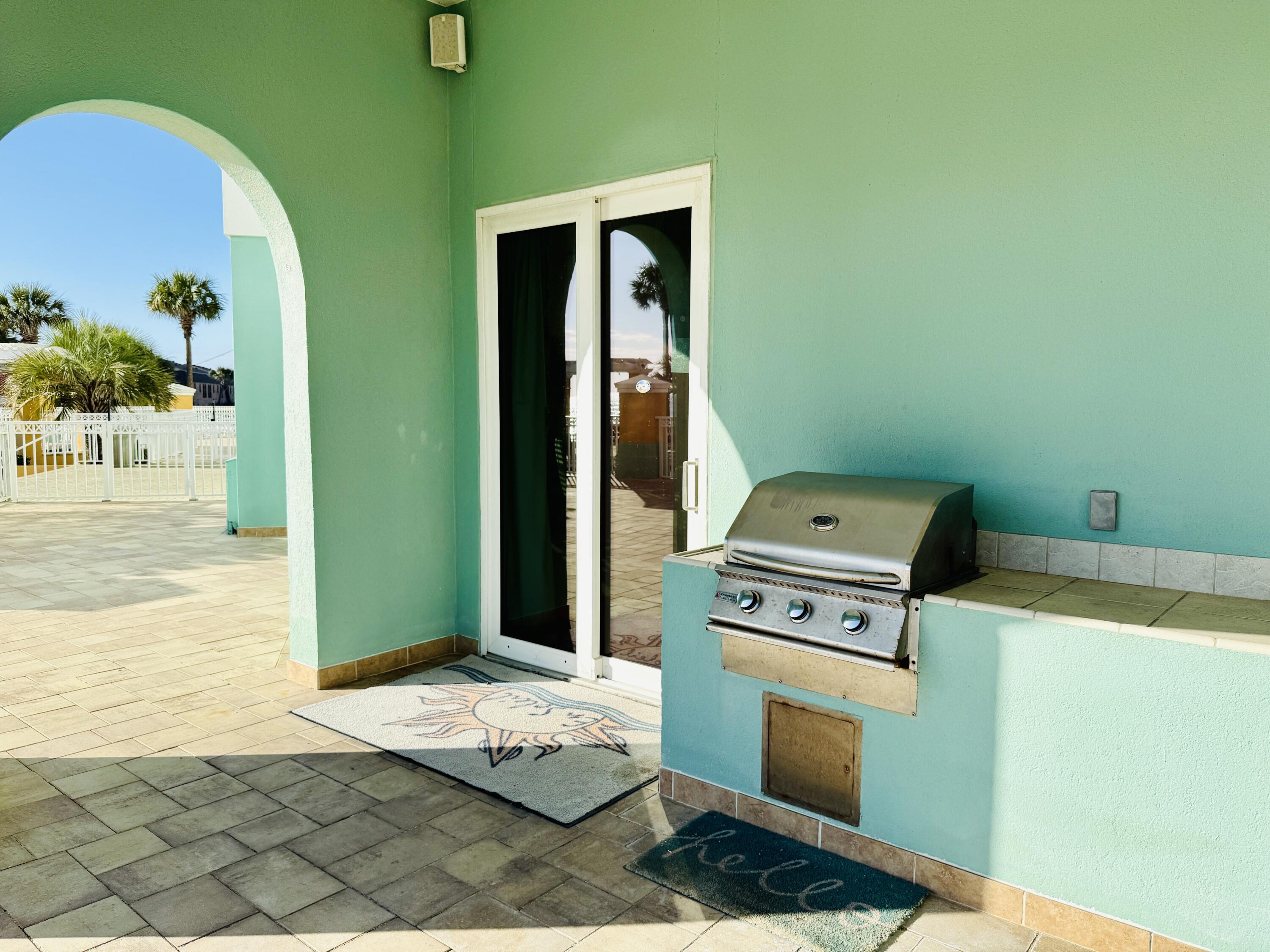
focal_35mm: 24
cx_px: 635
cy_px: 476
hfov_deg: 71.6
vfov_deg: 56.8
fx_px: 881
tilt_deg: -4.1
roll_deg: -0.9
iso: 80
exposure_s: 1/3953
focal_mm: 6.76
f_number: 1.78
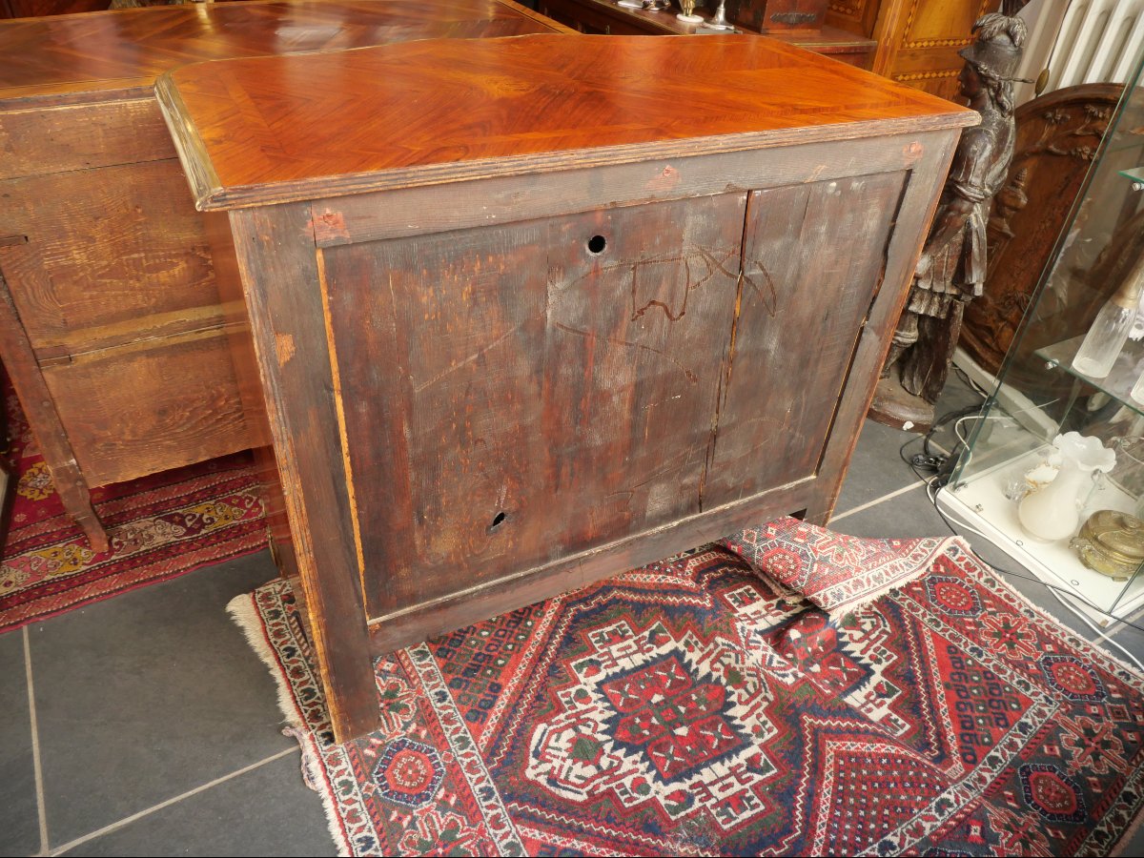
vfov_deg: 56.8
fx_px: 793
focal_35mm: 24
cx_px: 572
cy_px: 429
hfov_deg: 71.6
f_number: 4.5
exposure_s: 1/60
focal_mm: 12
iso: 800
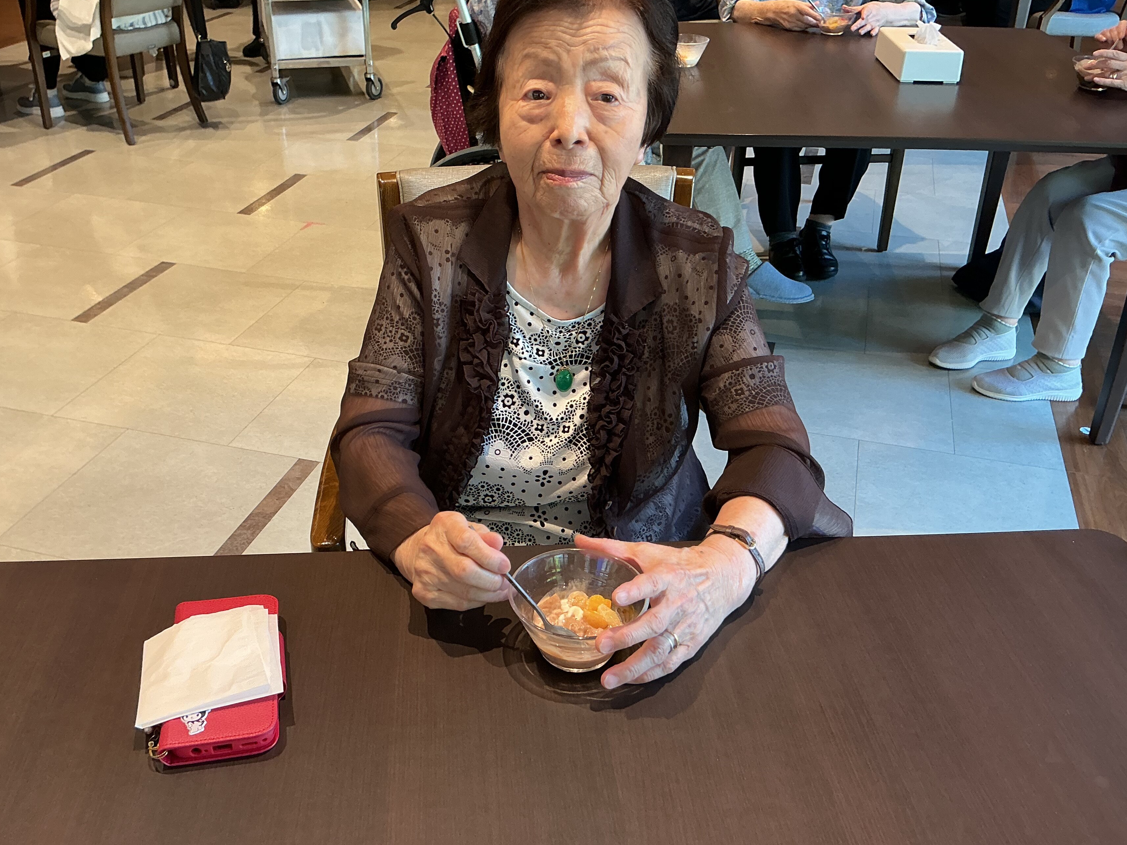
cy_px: 413
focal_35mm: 34
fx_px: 1107
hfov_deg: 53.9
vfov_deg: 41.8
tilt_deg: -31.1
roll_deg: +0.8
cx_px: 509
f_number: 1.8
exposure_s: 1/60
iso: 50
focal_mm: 3
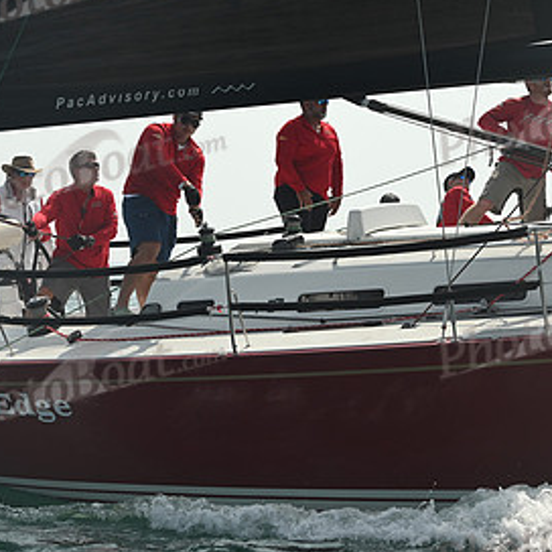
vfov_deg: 13.7
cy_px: 249
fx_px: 2291
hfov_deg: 13.7
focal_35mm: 127
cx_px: 333
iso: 320
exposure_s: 1/1250
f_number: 7.1
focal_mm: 70
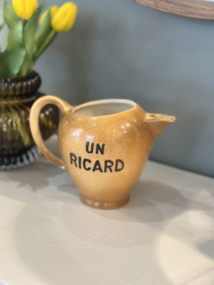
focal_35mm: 48
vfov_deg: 39.7
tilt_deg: -21.0
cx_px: 107
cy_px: 142
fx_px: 396
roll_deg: -3.3
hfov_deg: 30.3
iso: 64
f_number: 1.78
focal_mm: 6.86
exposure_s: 1/50
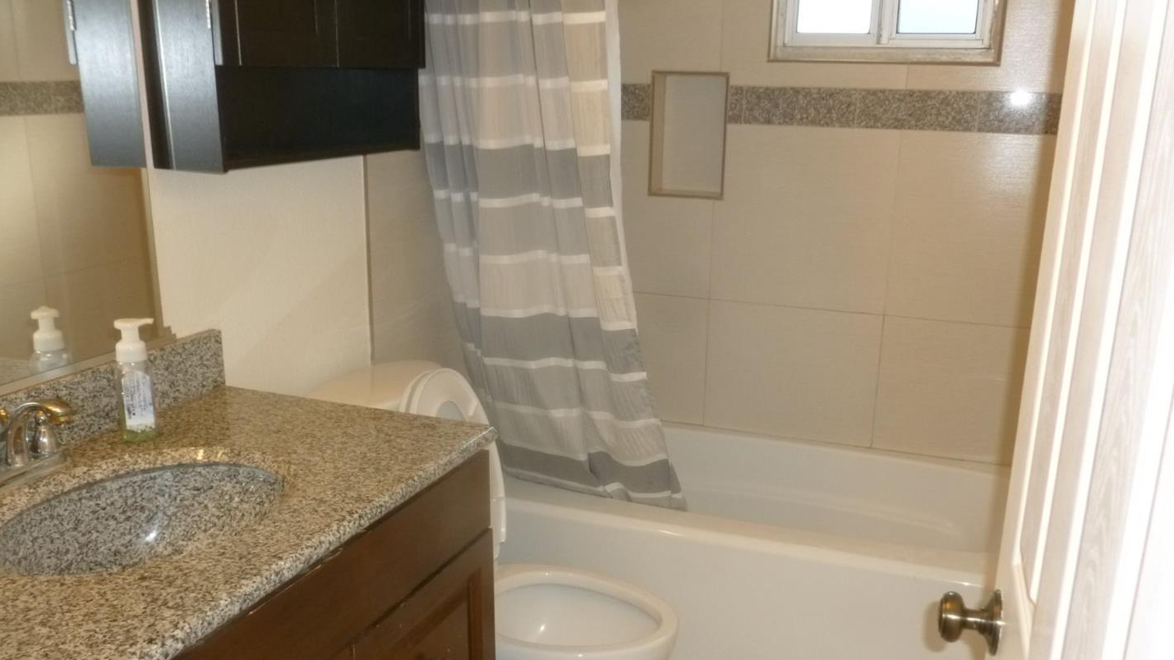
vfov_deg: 36.6
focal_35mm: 32
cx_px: 605
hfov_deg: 61.0
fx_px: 996
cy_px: 389
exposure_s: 1/60
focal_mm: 5
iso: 200
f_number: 3.3
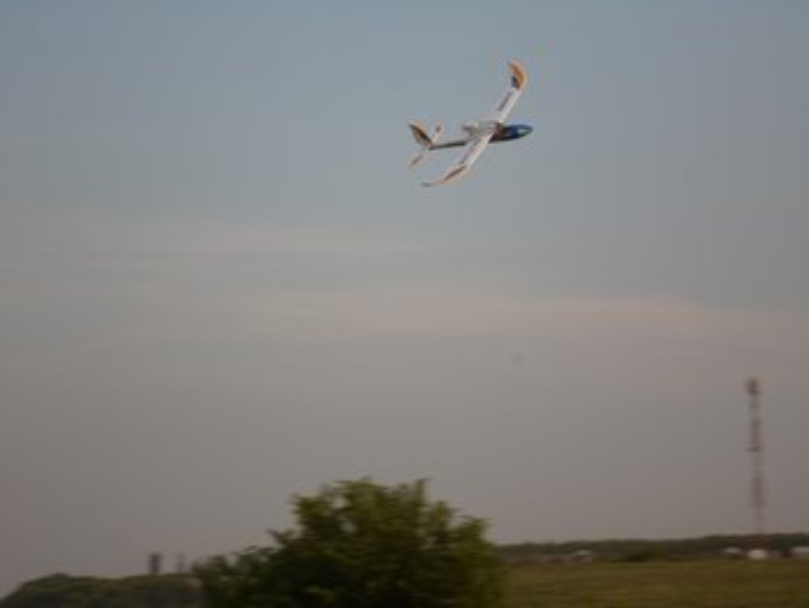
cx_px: 404
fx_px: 2923
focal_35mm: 125
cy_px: 304
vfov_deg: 11.9
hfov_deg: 15.8
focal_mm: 22.5
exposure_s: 1/90
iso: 80
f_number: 6.3
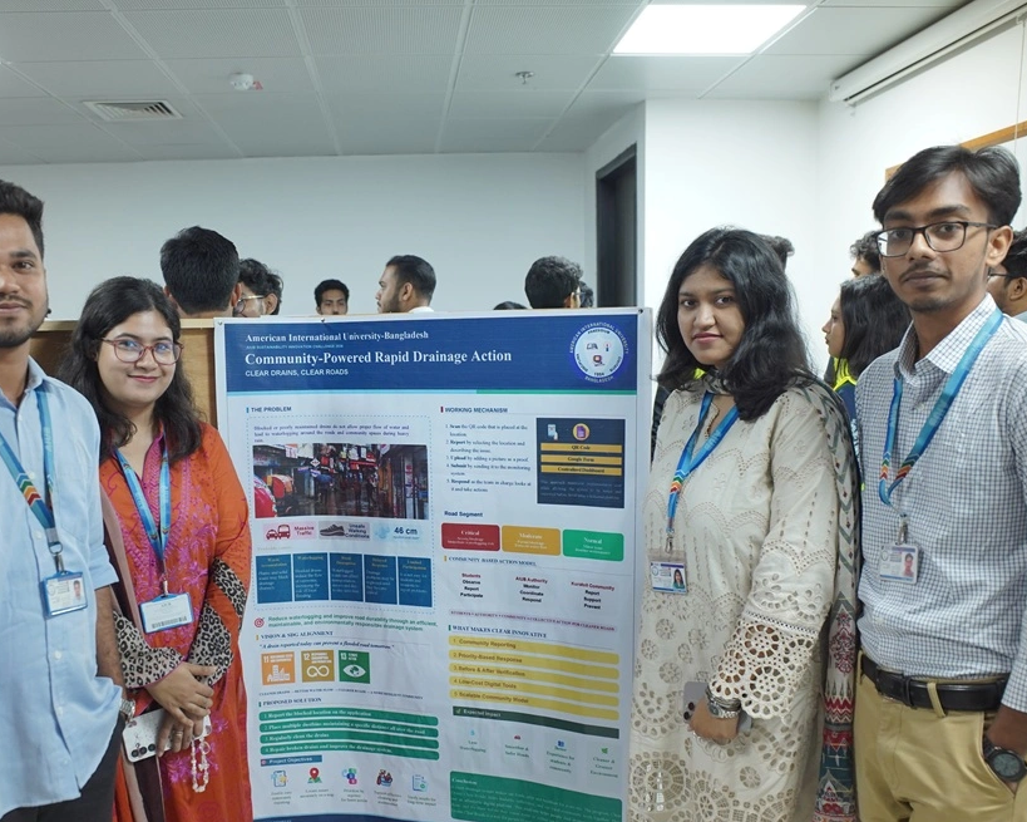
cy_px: 482
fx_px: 1003
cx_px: 444
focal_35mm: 33
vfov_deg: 44.4
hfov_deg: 54.0
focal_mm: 24
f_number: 2.8
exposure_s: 1/160
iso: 1600
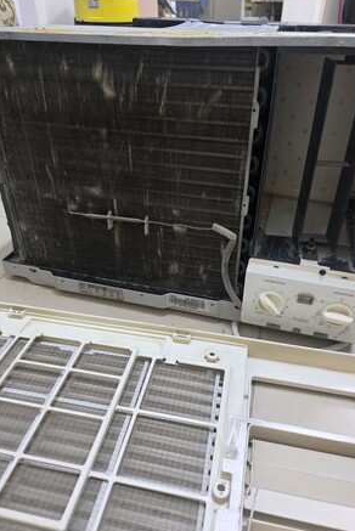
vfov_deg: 71.5
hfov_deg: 51.3
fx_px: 369
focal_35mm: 25
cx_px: 185
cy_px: 263
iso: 800
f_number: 1.7
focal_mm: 6.3
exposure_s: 1/120
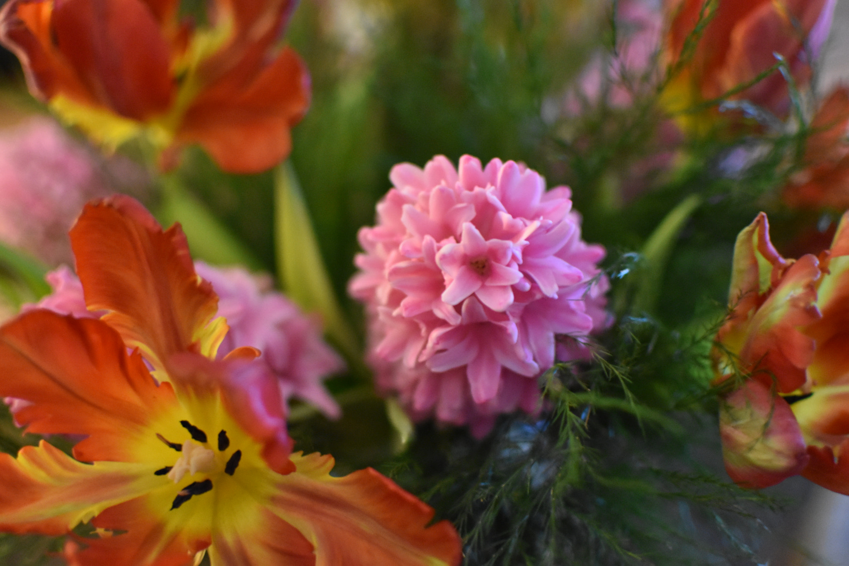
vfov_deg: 25.7
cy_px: 283
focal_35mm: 52
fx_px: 1238
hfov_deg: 37.9
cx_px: 424
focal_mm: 35
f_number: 1.8
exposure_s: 1/4
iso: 3200
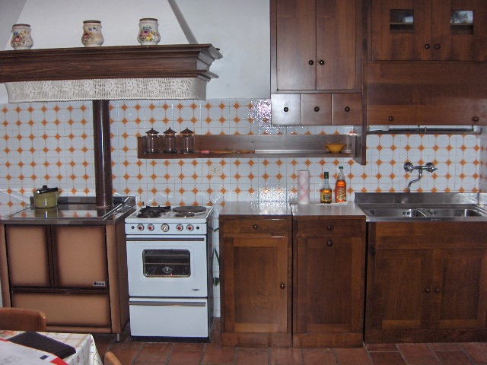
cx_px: 244
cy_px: 182
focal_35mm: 39
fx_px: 549
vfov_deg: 36.8
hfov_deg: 47.9
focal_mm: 8
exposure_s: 1/60
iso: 100
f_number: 2.8
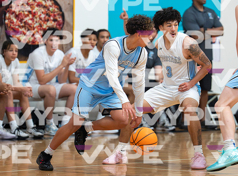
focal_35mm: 328
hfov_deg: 6.1
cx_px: 121
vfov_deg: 4.5
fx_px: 2244
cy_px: 103
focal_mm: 182
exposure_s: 1/1250
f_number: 3.2
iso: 10000
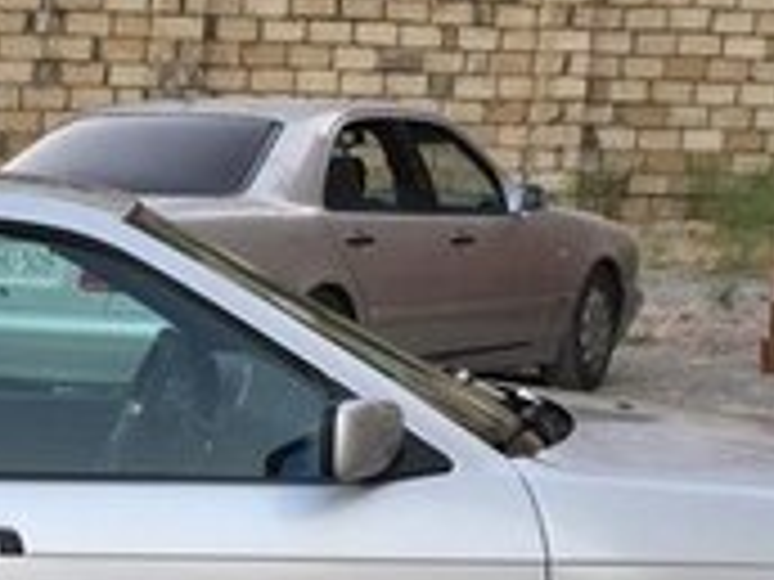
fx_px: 2482
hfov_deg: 17.2
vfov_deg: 12.9
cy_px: 762
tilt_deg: -12.1
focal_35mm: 111
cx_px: -63
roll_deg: -2.9
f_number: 2.2
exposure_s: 1/50
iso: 32
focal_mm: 4.15
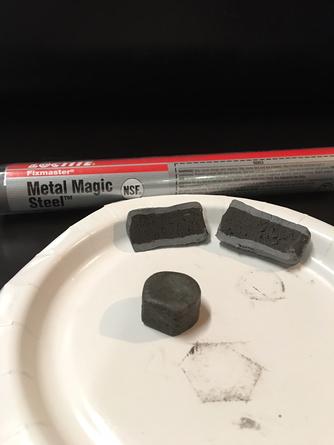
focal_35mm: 29
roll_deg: -1.6
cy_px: 222
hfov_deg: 48.2
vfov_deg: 61.7
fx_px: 373
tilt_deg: -35.0
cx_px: 167
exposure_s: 1/4
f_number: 2.2
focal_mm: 4.15
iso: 50
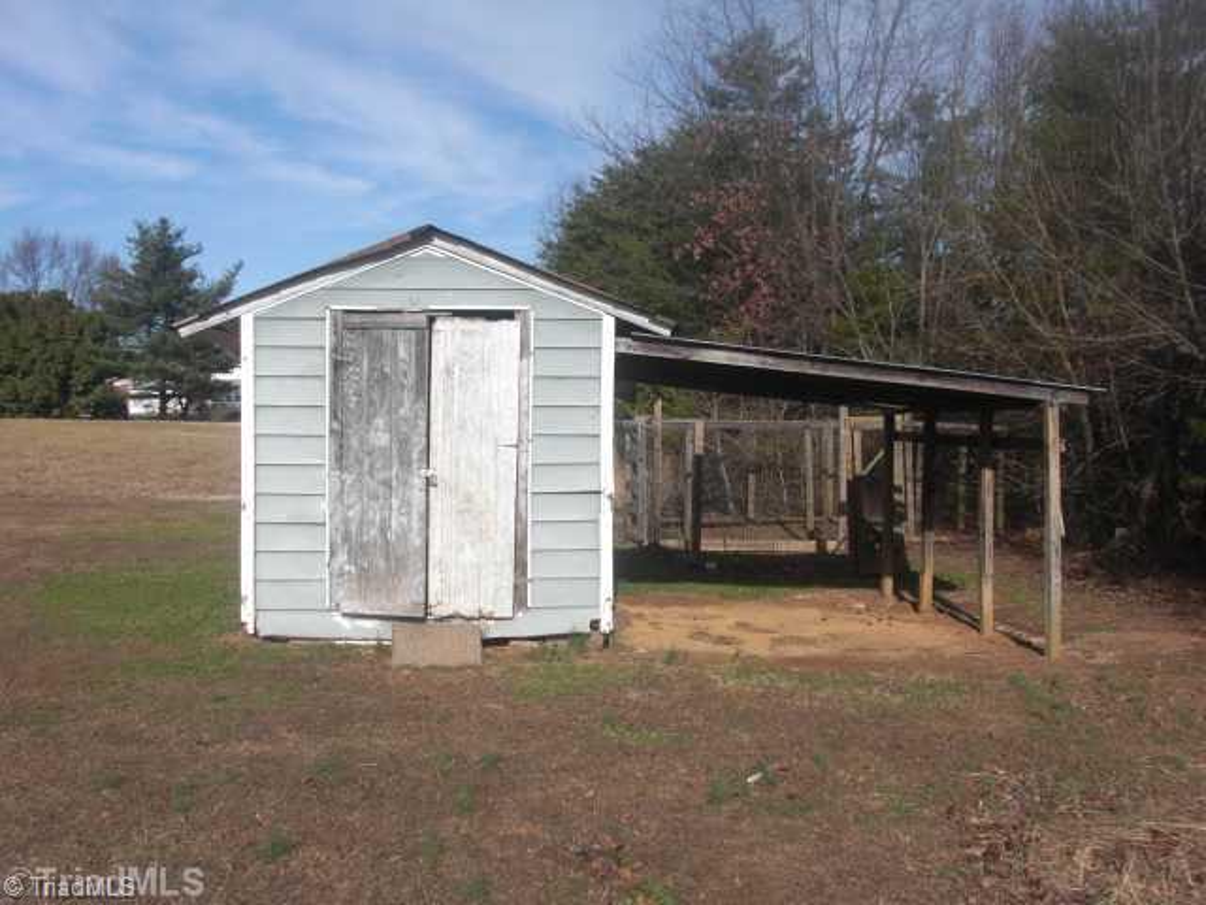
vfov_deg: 39.7
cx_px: 603
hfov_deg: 51.4
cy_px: 452
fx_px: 1254
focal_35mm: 36
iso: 50
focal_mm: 6.3
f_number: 7.9
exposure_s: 1/160
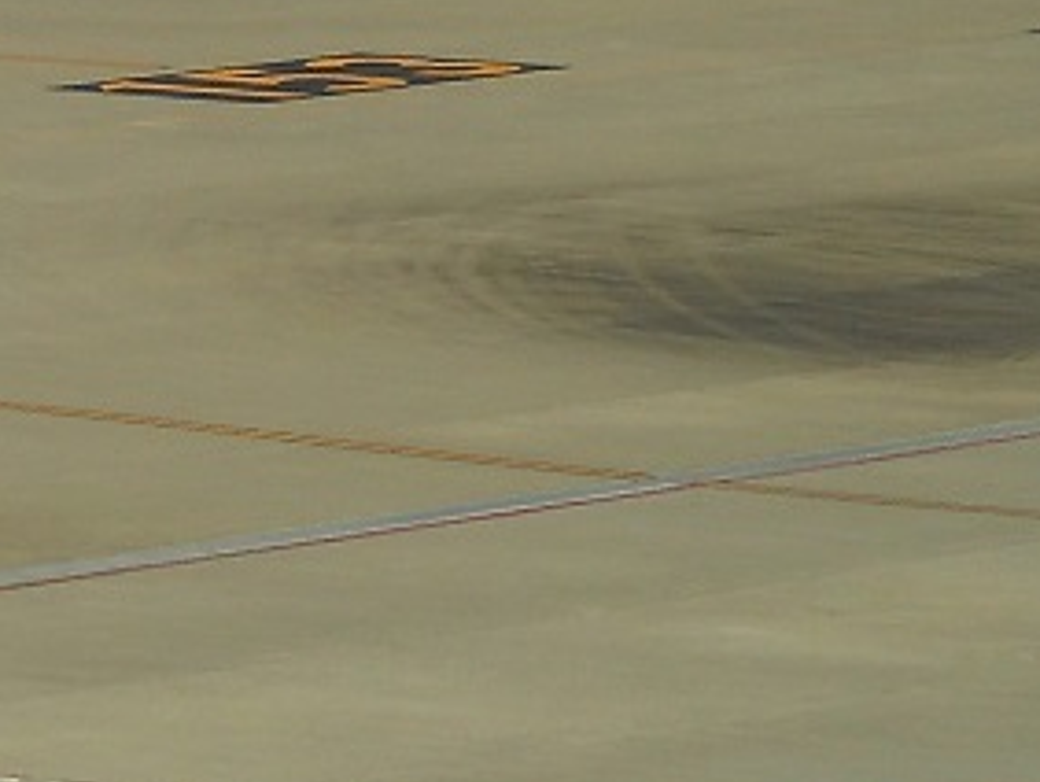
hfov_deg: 4.4
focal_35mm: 450
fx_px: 13531
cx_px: -63
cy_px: -402
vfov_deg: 3.3
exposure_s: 1/320
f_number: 6
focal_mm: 20.49
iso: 80
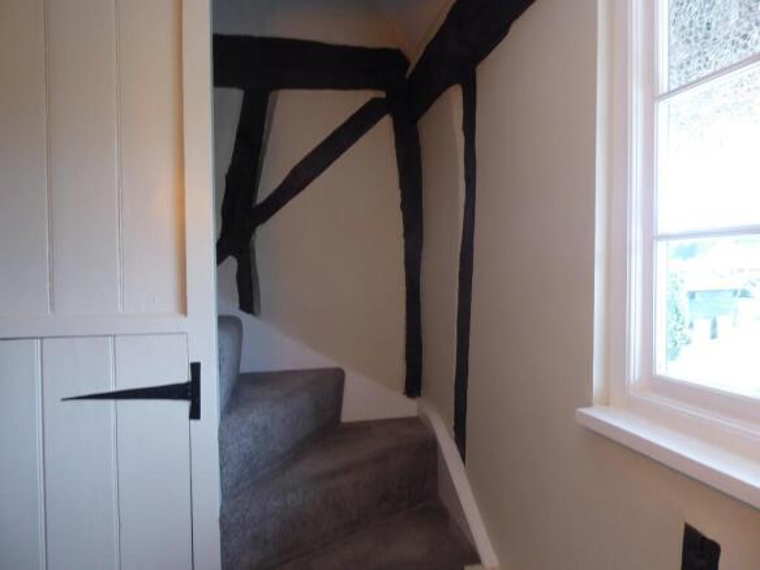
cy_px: 285
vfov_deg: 54.9
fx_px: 549
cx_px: 380
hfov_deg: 69.4
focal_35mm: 25
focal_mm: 4.3
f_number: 3.3
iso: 250
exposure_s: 1/60
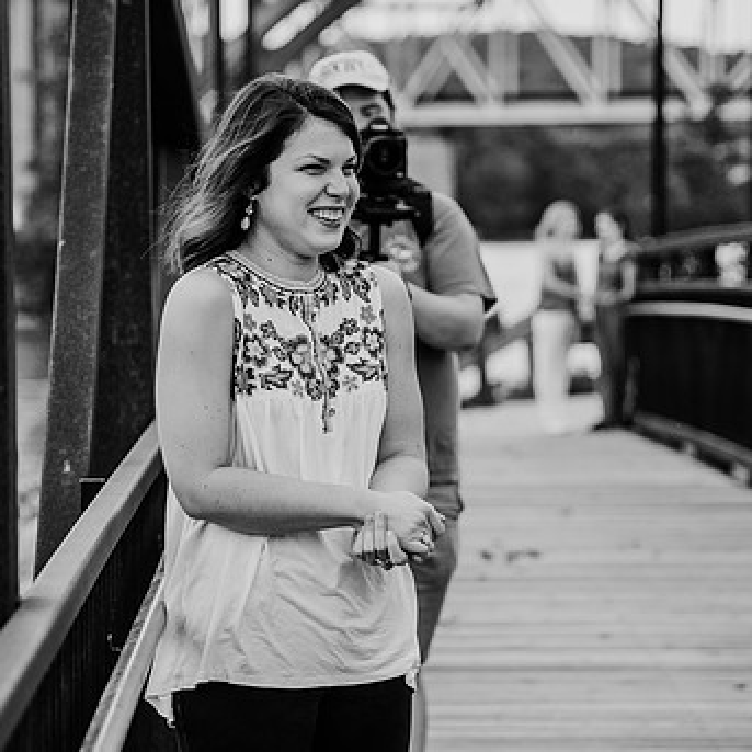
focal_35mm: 158
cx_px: 338
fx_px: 3883
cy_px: 337
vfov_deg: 11.1
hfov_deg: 11.1
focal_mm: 110
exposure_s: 1/640
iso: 400
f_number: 4
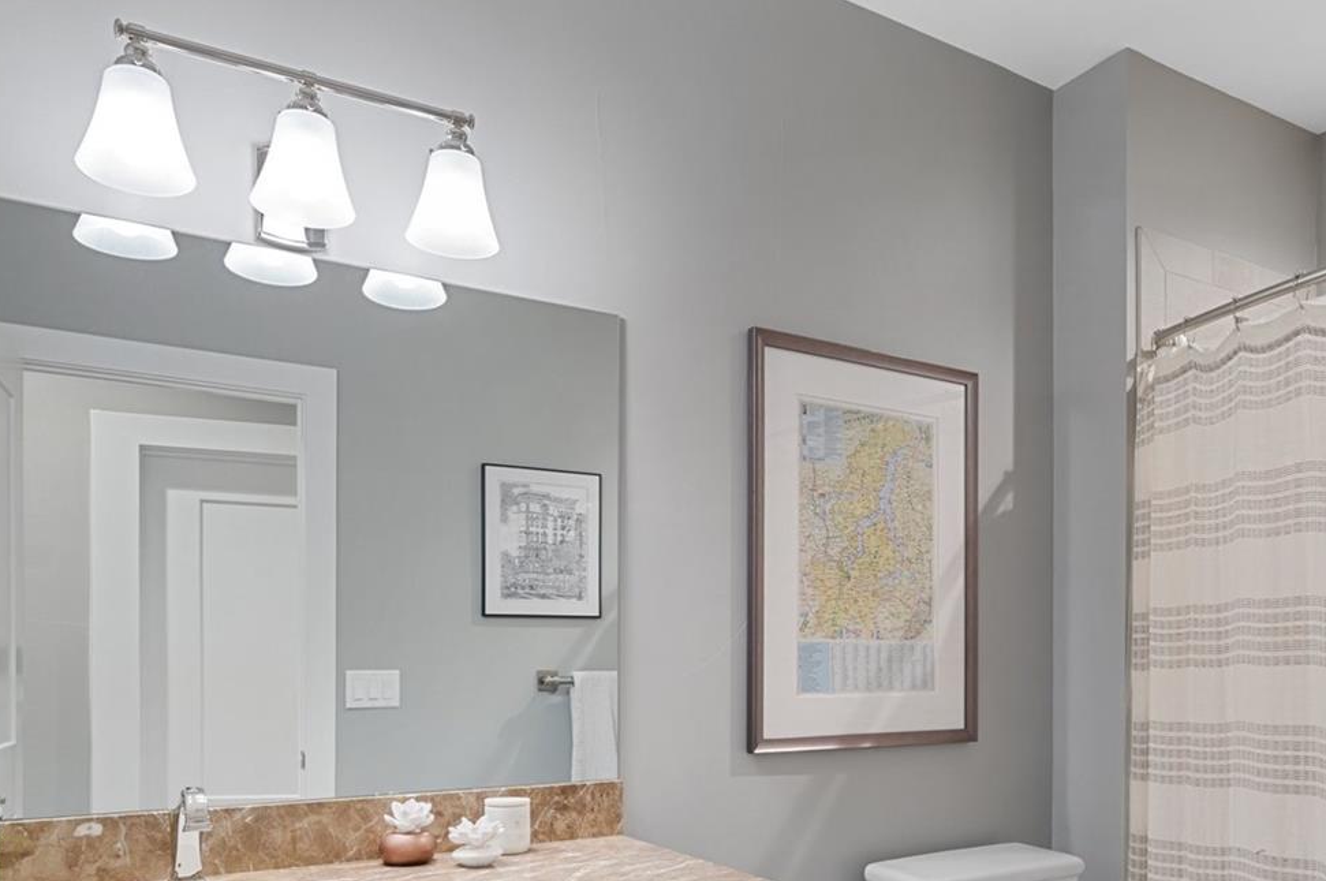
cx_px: 770
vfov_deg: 44.6
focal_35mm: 28
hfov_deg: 65.1
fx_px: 1030
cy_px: 670
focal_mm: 17
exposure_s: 1/1.25
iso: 400
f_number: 8
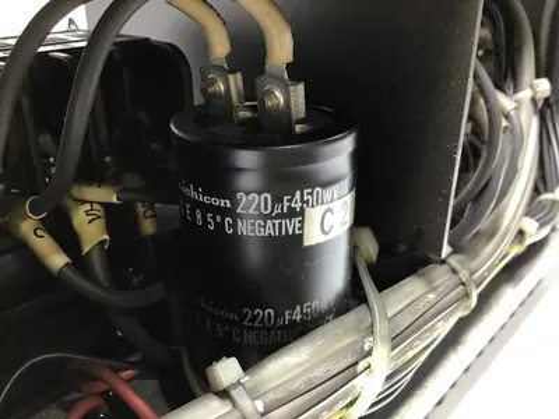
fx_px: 501
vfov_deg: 45.4
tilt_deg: -24.9
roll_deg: +0.7
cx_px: 280
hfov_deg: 58.4
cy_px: 210
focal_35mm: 31
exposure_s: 1/30
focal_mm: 3.3
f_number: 2.4
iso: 100
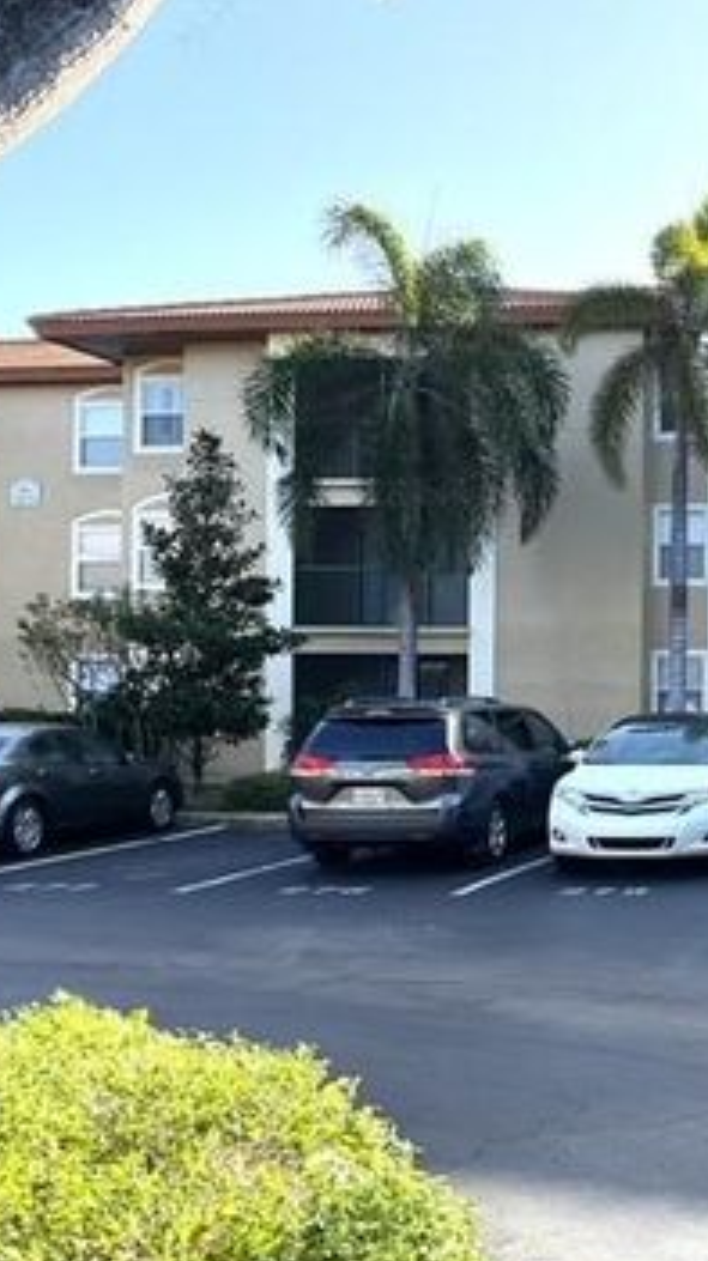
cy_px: 663
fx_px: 1504
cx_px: 845
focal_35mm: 45
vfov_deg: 45.5
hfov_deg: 24.1
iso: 25
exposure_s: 1/473
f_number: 1.8
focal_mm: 3
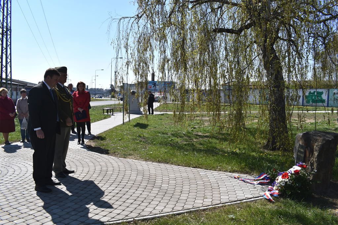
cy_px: 112
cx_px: 169
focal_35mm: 27
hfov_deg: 67.4
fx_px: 254
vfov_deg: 47.9
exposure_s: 1/320
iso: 100
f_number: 9
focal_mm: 18
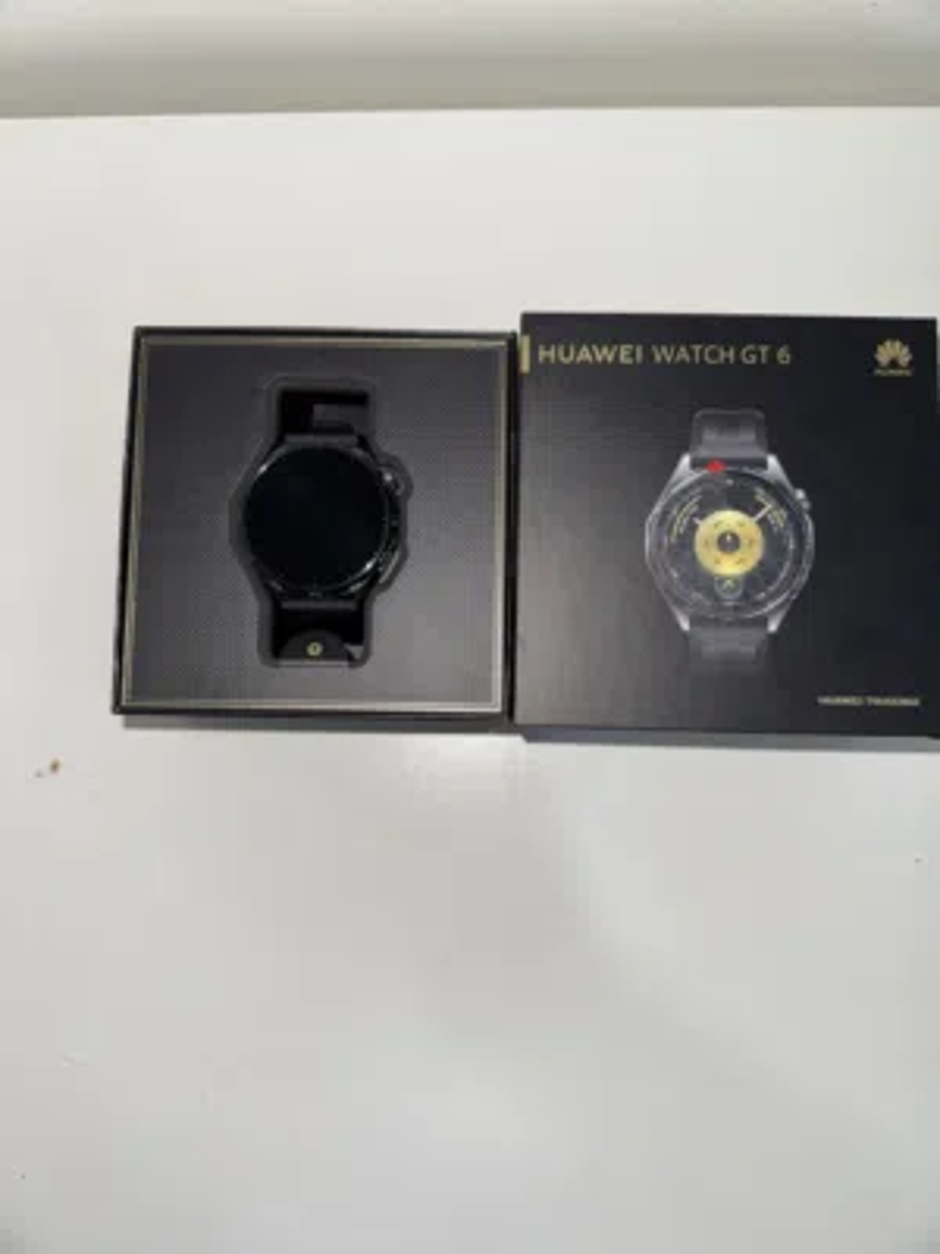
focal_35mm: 24
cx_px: 470
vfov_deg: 71.6
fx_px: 869
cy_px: 627
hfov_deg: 56.8
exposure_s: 1/298
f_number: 1.78
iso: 50
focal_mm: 6.76
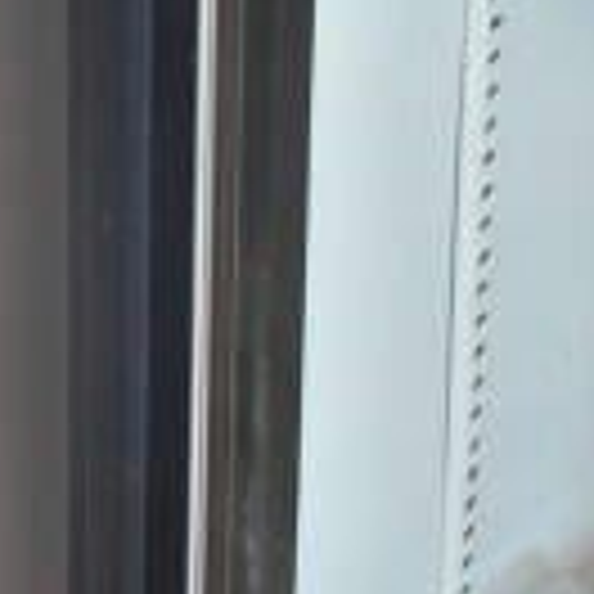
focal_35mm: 212
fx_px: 4116
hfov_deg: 7.8
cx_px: -756
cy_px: 439
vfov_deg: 8.2
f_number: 4.8
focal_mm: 36
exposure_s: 1/60
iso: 2000
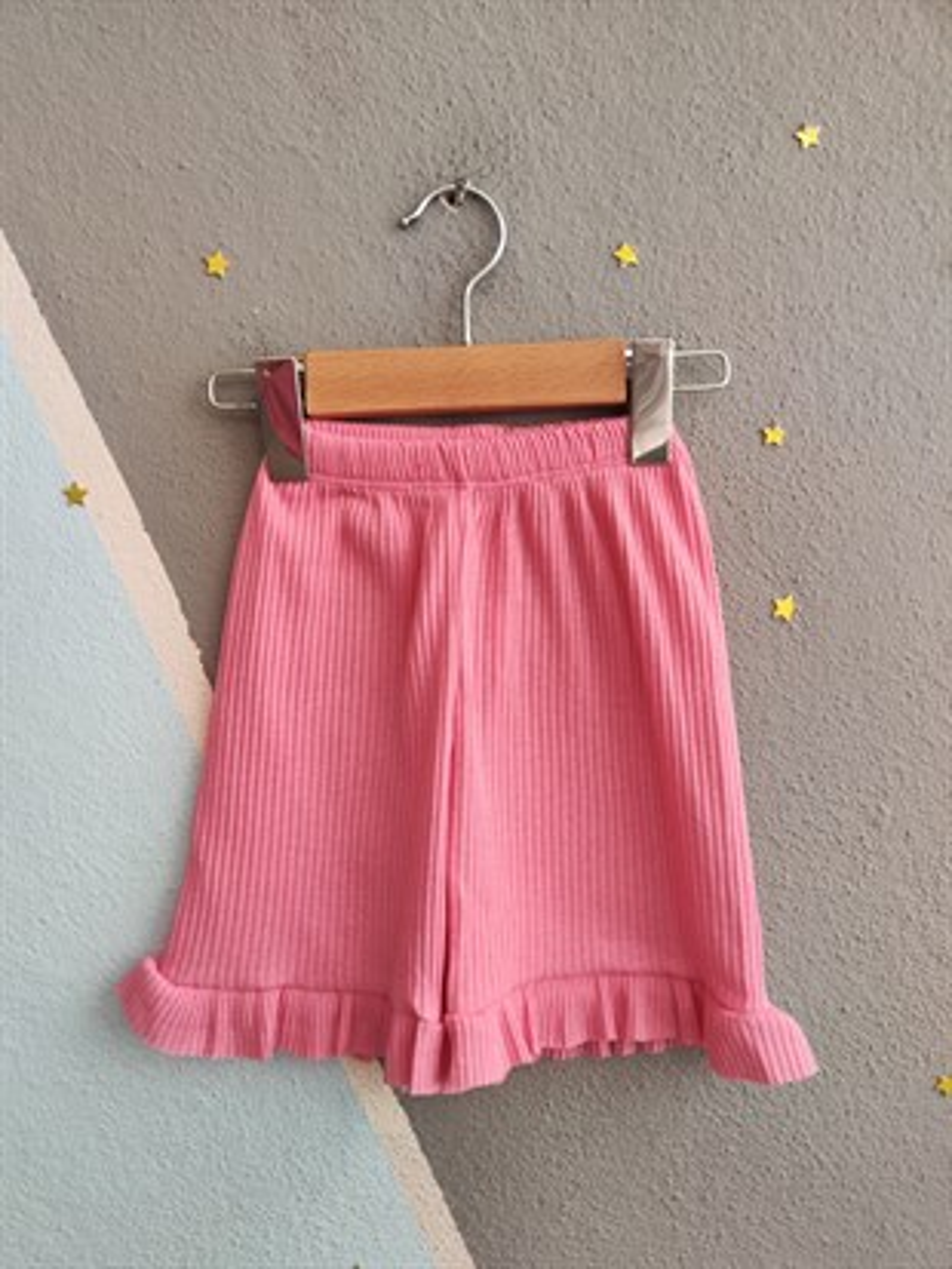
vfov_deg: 71.6
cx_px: 476
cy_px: 634
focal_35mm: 24
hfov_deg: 56.8
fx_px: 880
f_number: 1.88
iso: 237
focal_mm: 5.59
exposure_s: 1/100
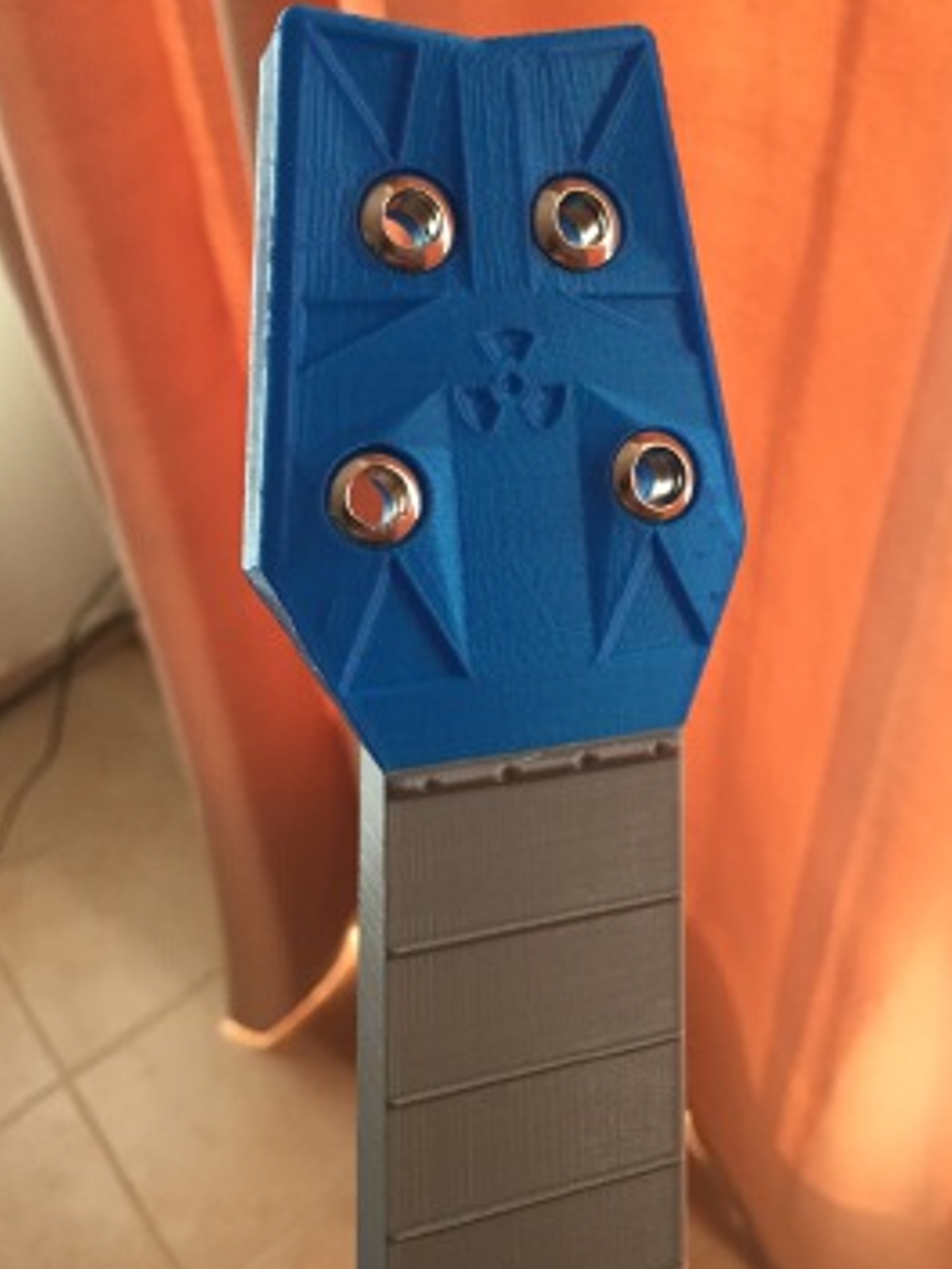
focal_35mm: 33
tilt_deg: -45.3
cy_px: 562
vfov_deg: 55.2
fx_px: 1210
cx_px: 519
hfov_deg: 42.9
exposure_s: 1/33
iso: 250
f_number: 2.2
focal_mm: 4.15
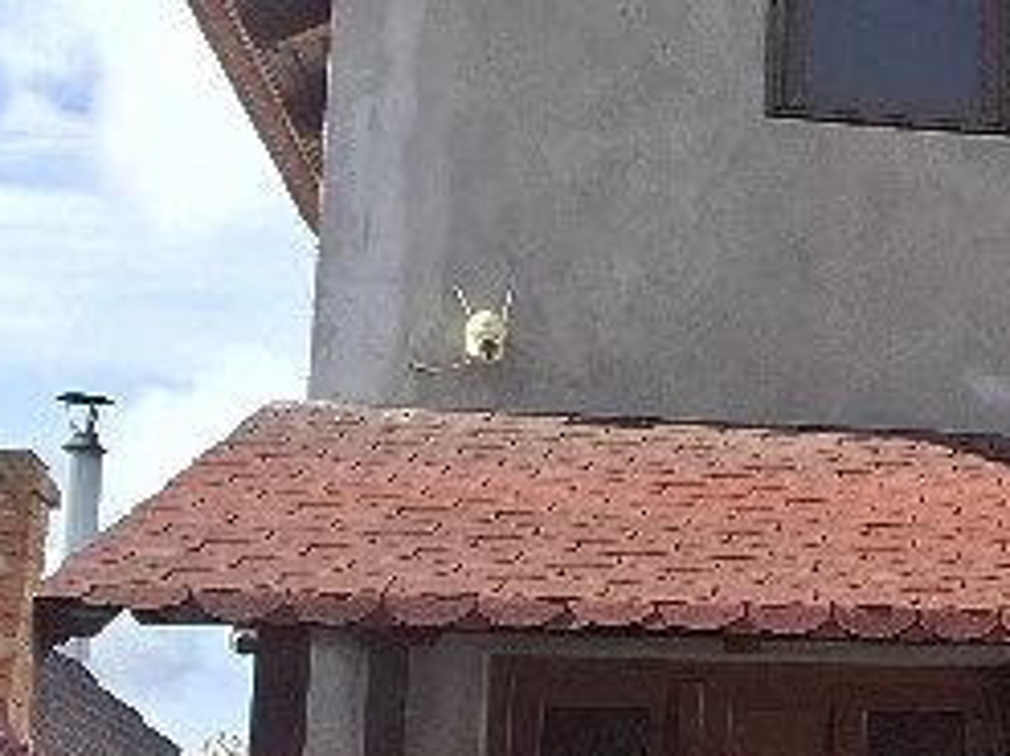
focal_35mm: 93
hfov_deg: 18.2
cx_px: 1615
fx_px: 2712
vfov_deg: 15.8
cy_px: 552
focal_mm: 5.54
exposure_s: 1/1667
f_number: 1.8
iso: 50
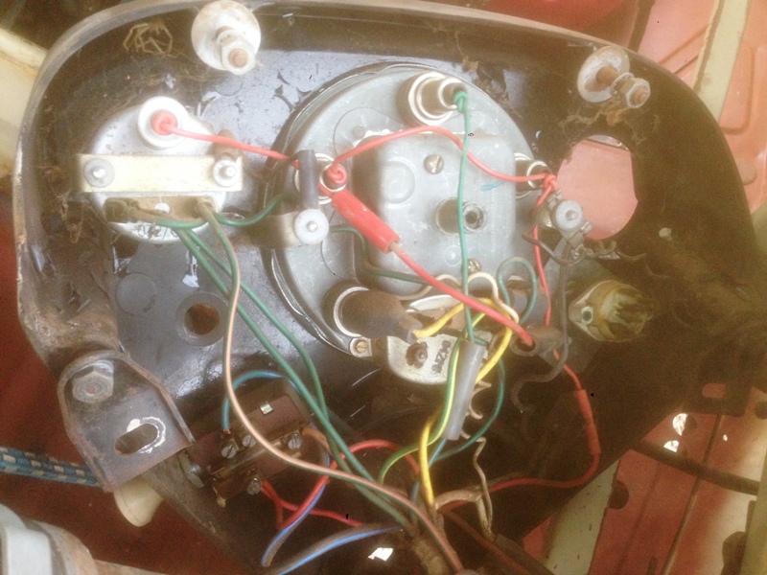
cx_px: 384
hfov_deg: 55.4
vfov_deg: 42.9
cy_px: 288
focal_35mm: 33
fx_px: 731
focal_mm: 4.12
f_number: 2.4
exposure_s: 1/20
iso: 125
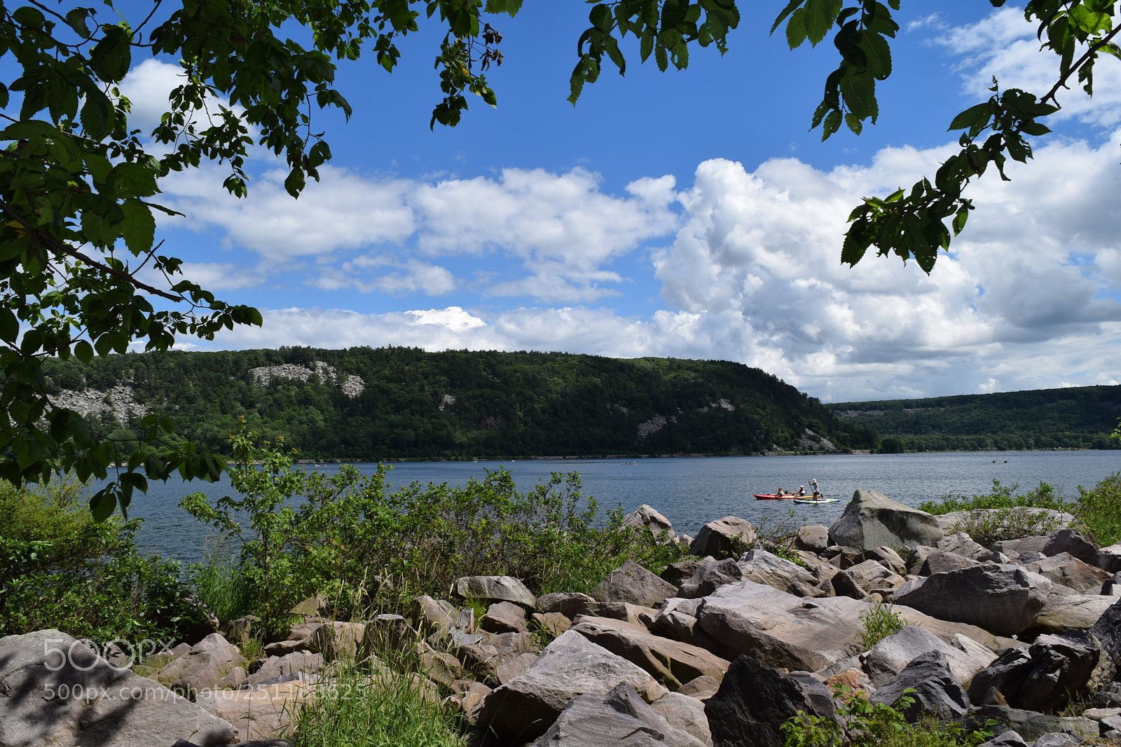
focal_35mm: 27
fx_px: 841
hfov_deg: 67.4
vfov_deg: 47.9
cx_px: 560
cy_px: 374
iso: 100
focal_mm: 18
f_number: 13
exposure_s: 1/200
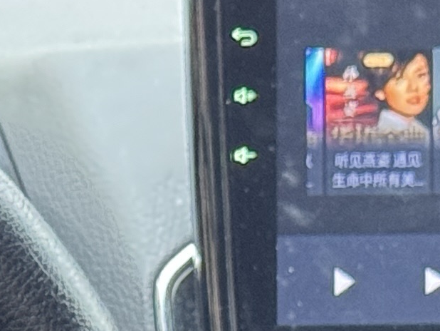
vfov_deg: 4.7
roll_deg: +0.6
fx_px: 3980
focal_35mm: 313
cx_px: -587
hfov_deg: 6.1
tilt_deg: -17.1
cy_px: 590
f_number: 1.78
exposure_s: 1/33
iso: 250
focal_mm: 6.76
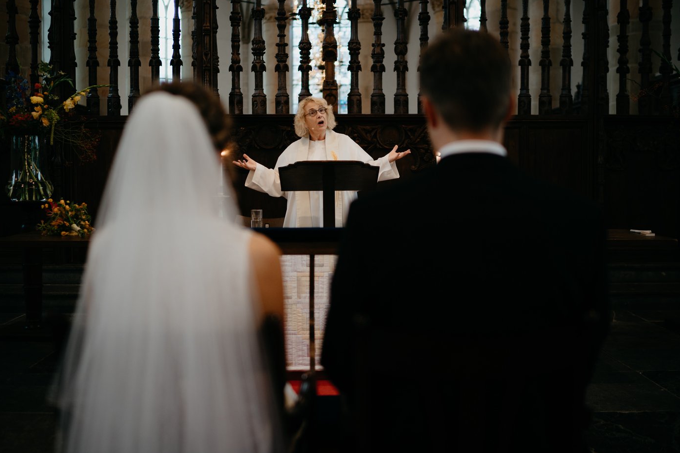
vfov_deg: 35.0
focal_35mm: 38
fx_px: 718
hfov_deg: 50.7
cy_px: 217
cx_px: 328
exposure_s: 1/160
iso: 400
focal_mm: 35
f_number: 1.4
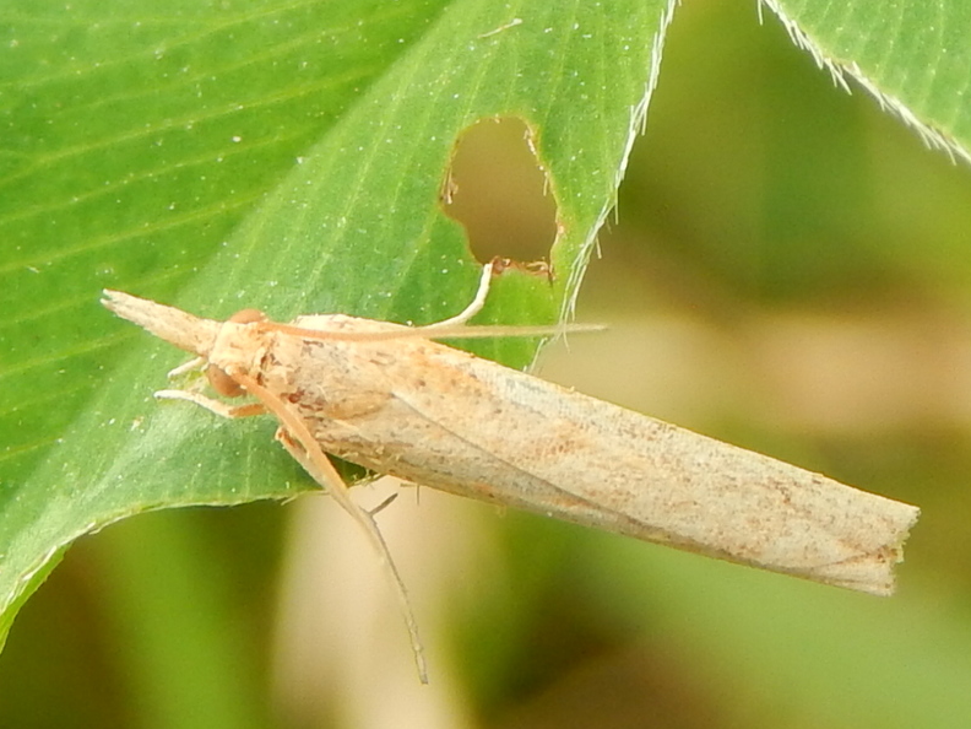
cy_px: 392
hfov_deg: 17.6
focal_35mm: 112
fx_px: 3142
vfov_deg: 13.2
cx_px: 511
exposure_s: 1/160
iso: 125
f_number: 4.5
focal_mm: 18.7
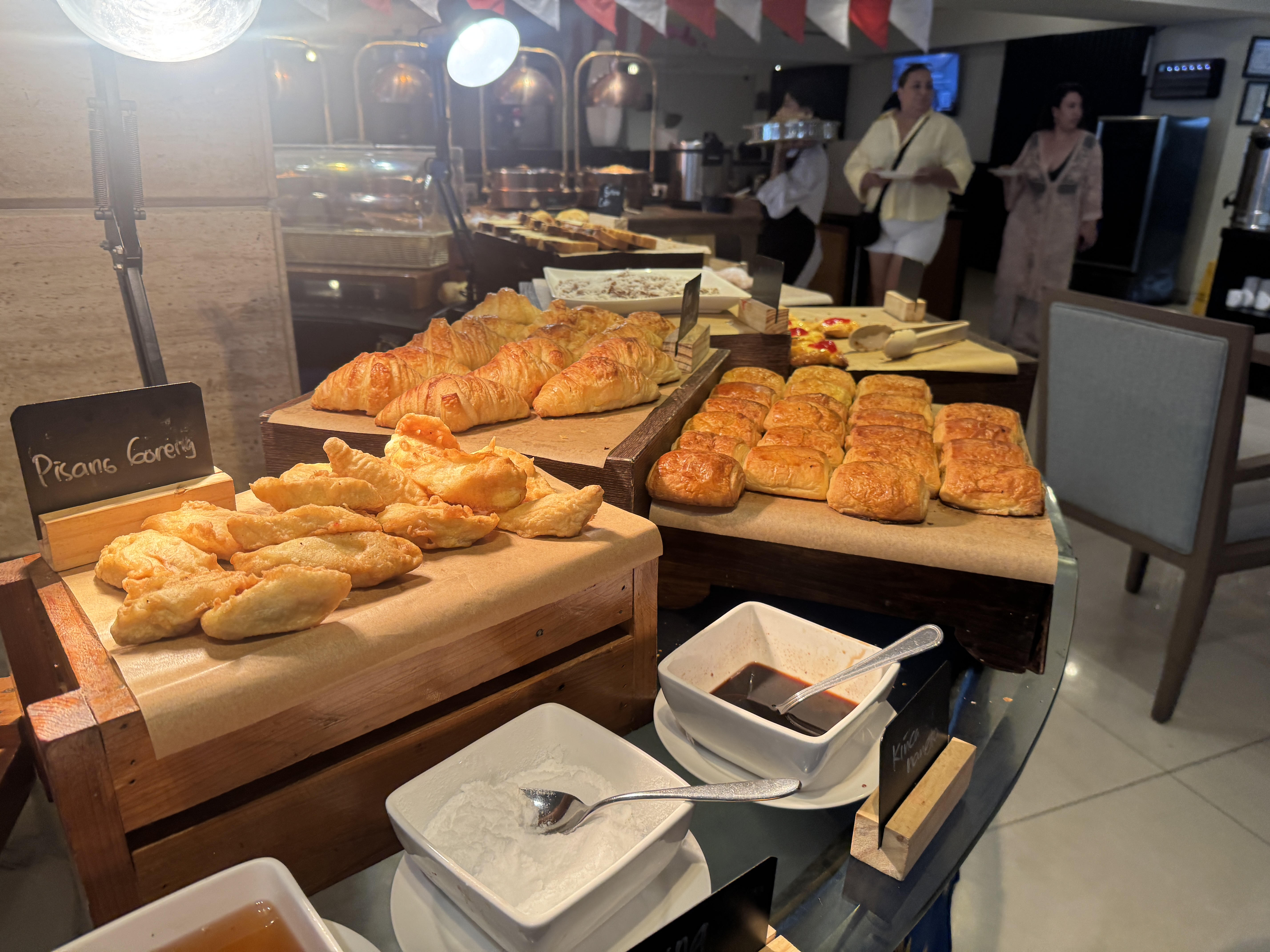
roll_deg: -0.4
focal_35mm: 24
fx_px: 881
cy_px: 476
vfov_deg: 56.8
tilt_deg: -21.1
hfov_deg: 71.6
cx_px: 635
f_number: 1.78
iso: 125
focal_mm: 6.76
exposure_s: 1/100
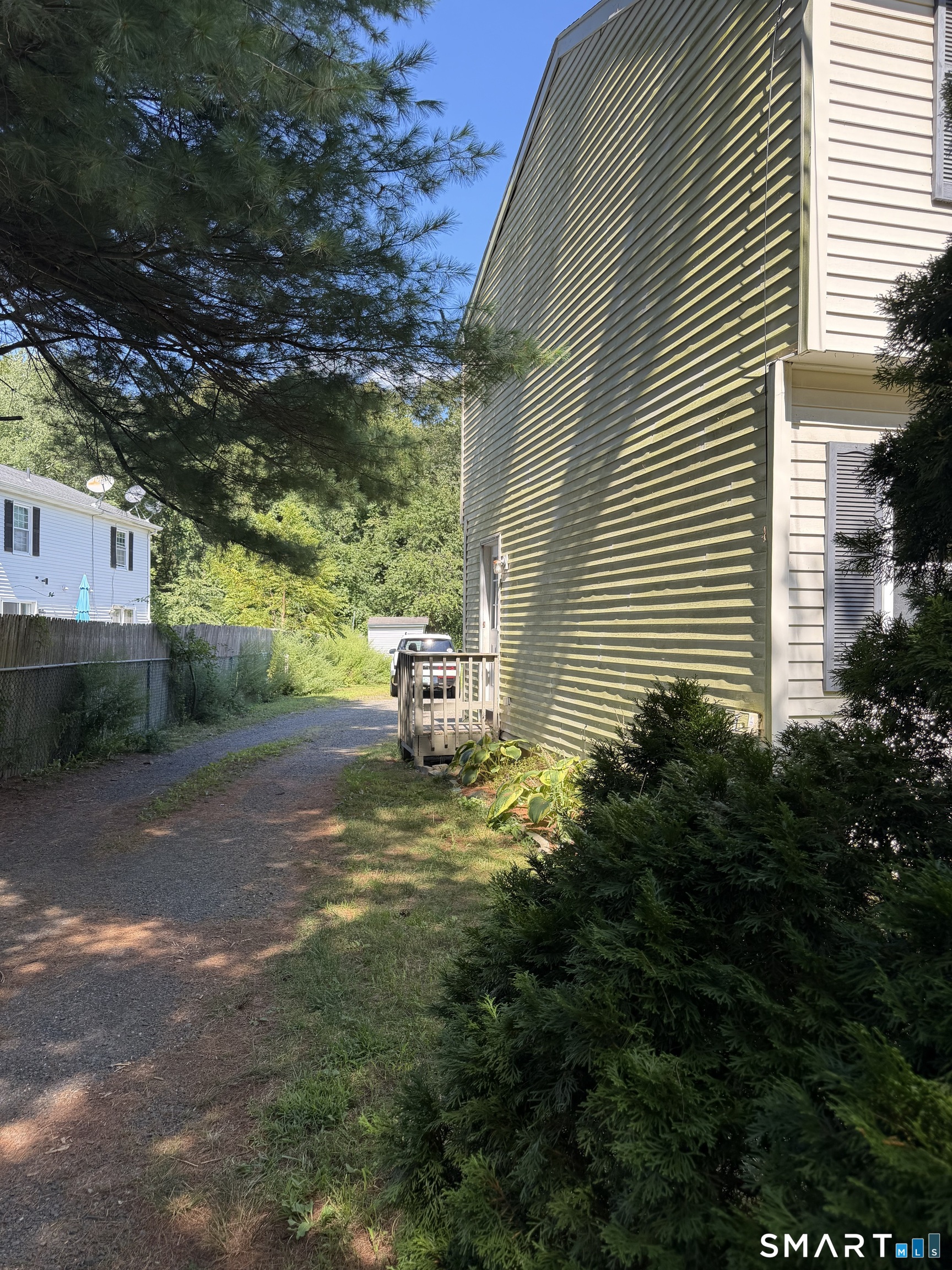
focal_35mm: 24
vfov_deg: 71.6
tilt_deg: +0.2
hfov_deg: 56.8
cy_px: 635
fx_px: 880
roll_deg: -2.1
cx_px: 476
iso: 100
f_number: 1.78
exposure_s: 1/955
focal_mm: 6.76
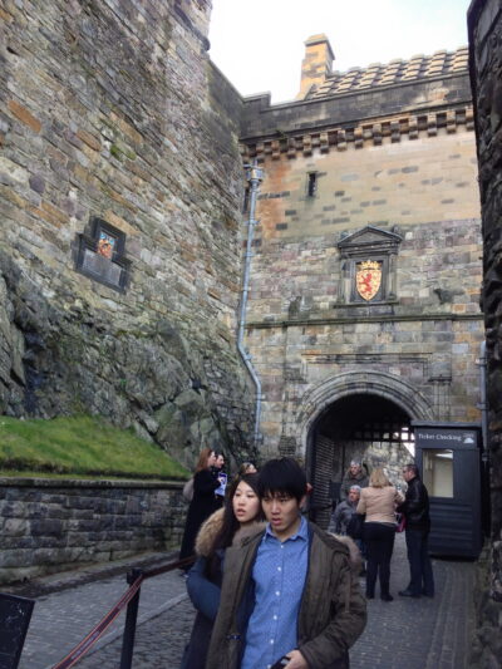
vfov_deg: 52.6
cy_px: 334
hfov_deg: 40.7
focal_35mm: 35
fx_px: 676
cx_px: 251
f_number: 2.4
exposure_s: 1/120
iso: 80
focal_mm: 4.28
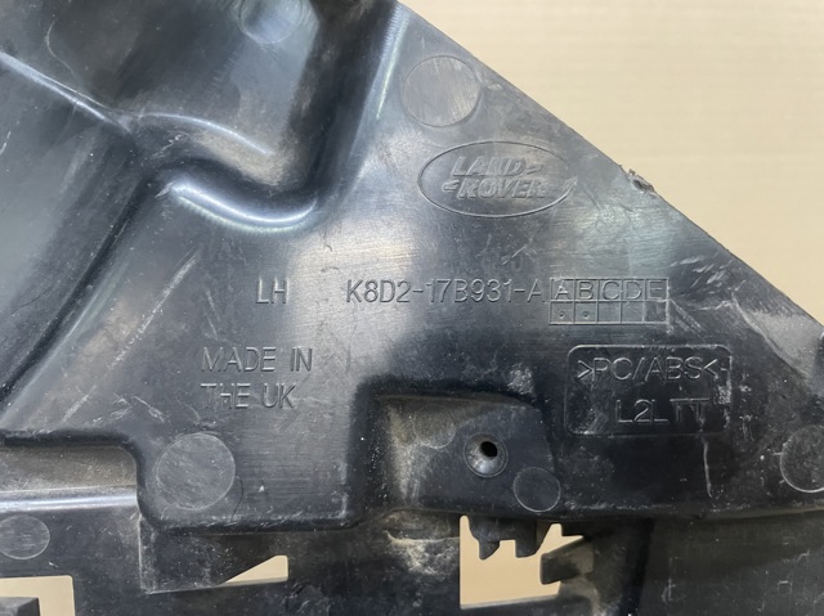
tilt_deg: -7.2
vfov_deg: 53.0
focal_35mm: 26
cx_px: 412
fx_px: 618
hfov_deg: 67.3
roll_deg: +1.3
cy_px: 308
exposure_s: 1/33
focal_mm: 4.2
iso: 400
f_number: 1.6
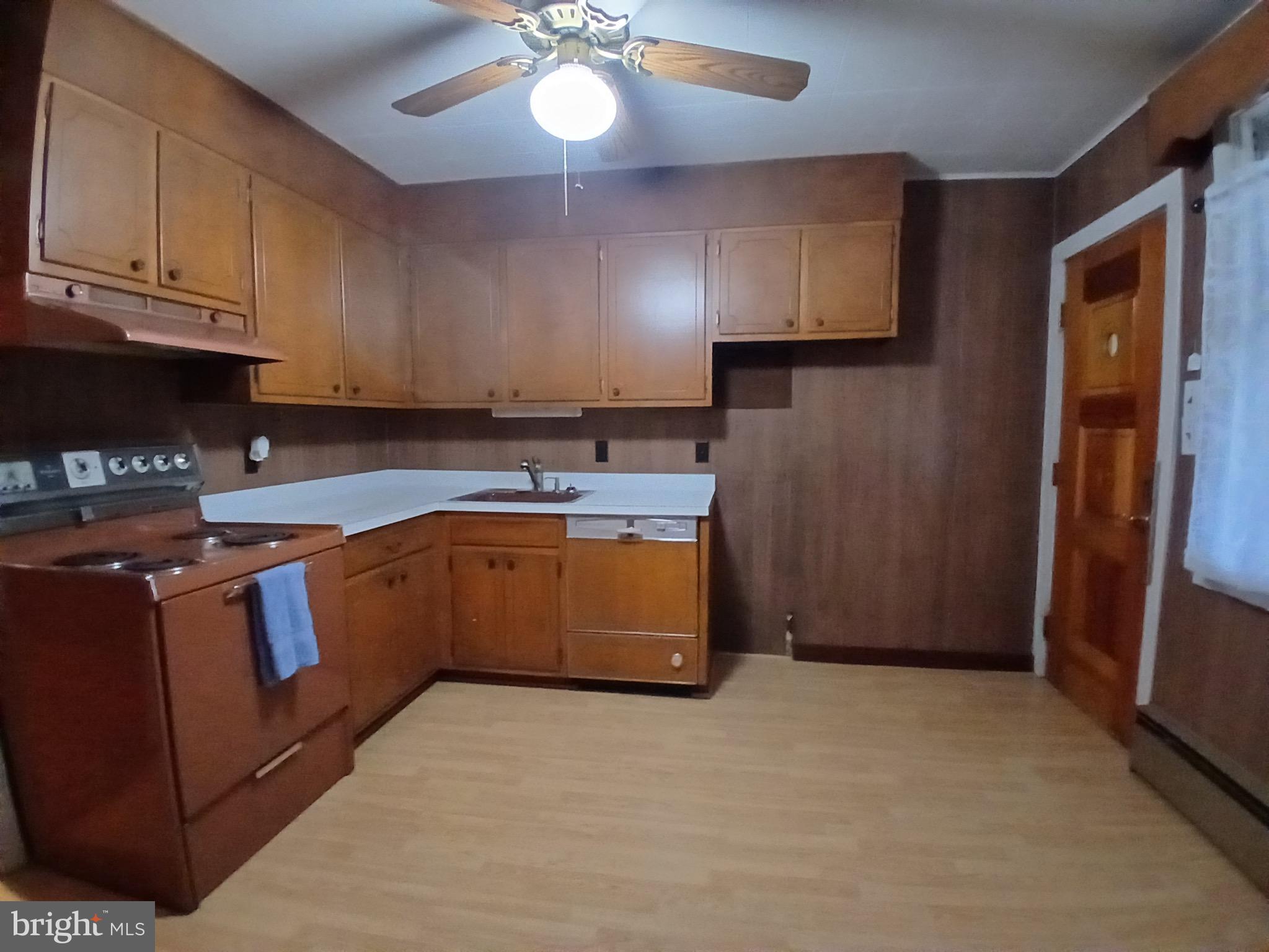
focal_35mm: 17
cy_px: 476
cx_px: 634
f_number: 2.2
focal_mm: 1.4
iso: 1250
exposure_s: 1/15
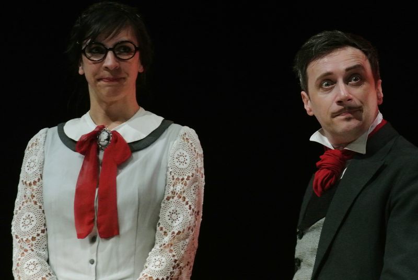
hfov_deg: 6.9
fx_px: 3452
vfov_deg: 4.6
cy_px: 140
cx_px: 209
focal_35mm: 297
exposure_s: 1/100
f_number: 5.6
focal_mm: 110
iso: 3200
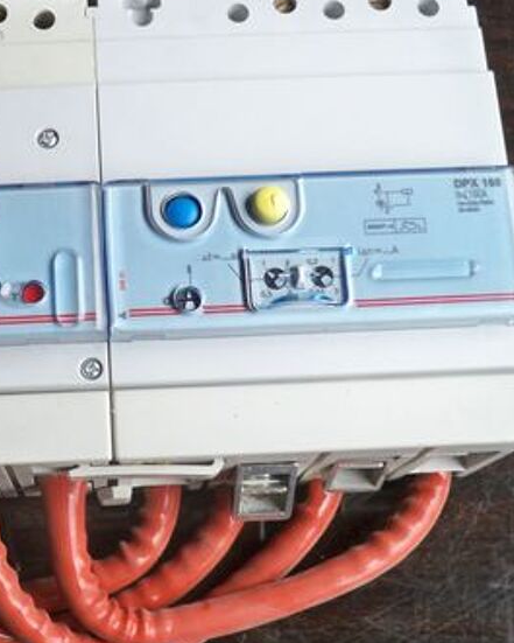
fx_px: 1179
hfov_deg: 24.1
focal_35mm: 62
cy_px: 344
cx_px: 80
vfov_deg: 30.5
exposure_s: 1/60
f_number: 3.1
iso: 64
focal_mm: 6.3
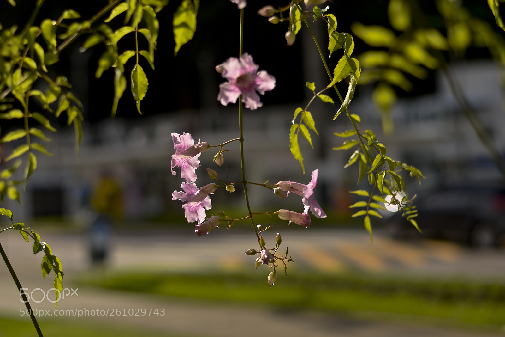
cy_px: 168
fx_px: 1052
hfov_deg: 27.0
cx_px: 252
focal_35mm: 75
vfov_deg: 18.2
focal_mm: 50
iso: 100
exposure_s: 1/4000
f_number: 2.5
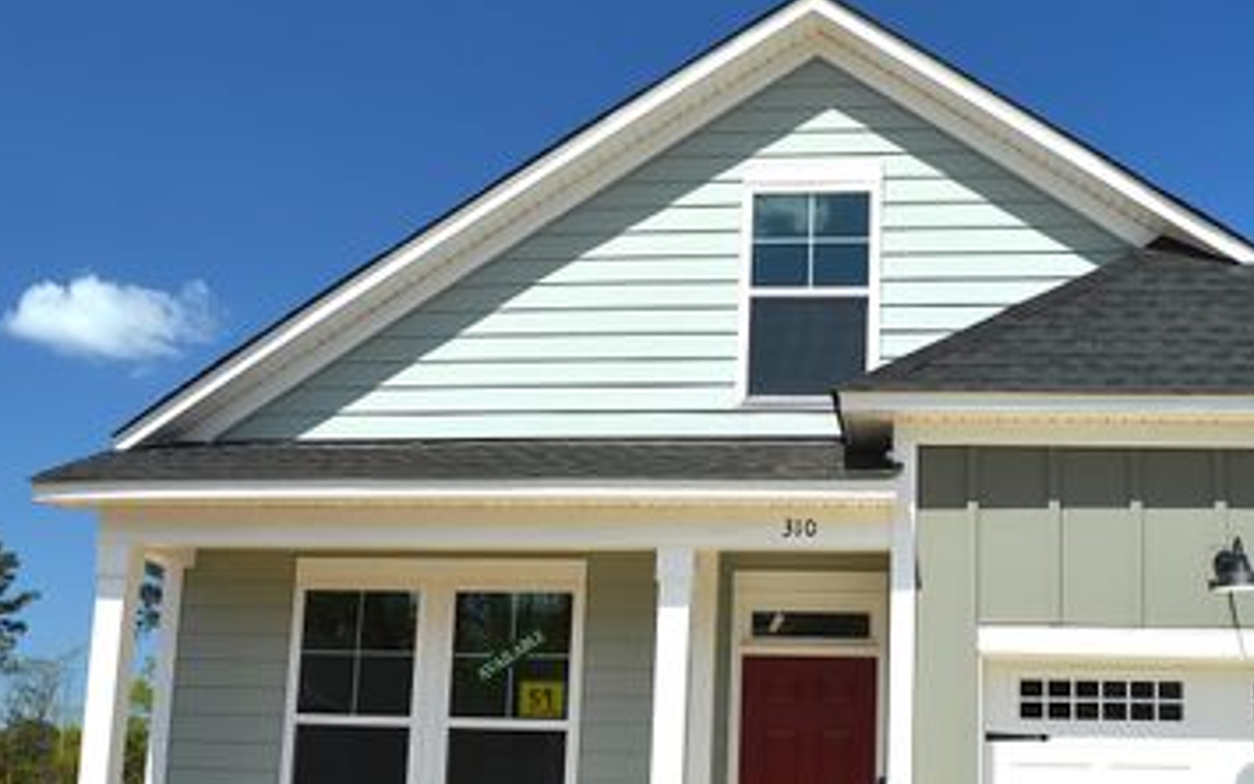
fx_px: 1470
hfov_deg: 45.7
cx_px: 802
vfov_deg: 29.5
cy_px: 569
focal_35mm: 43
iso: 100
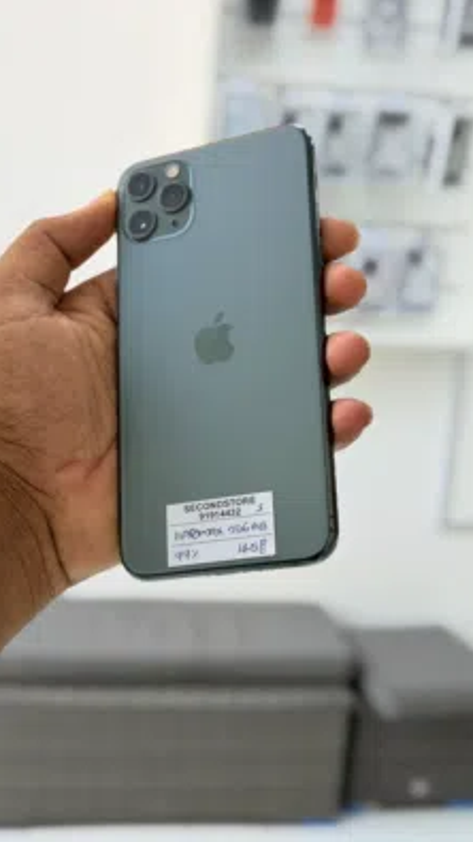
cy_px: 424
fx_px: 1182
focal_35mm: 53
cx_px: 196
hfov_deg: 22.6
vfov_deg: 39.2
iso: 50
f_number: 1.78
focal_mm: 6.76
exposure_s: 1/201
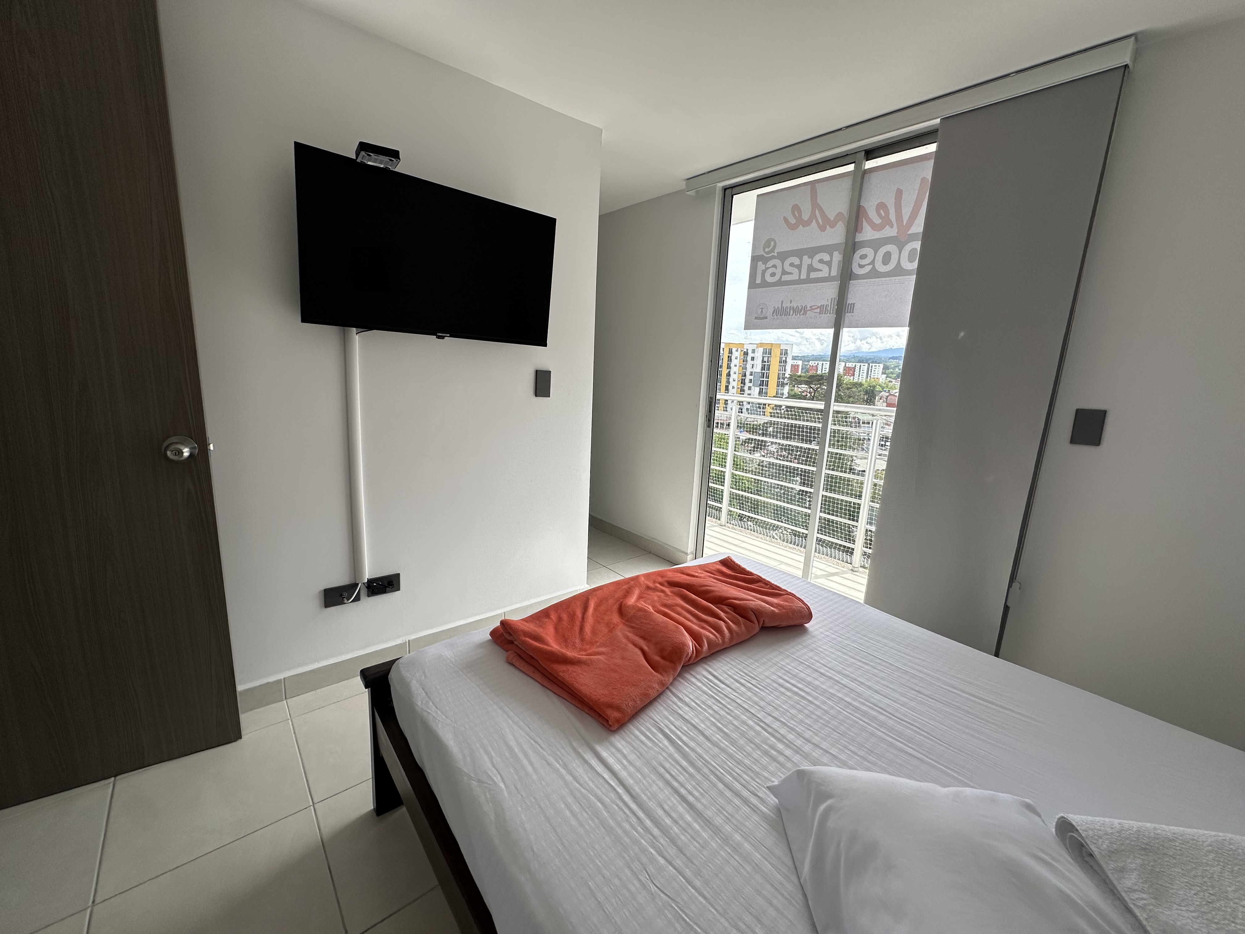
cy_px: 467
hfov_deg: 102.1
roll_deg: -2.8
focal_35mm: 14
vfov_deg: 85.7
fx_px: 504
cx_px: 622
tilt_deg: -11.2
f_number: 2.2
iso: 40
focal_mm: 2.22
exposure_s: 1/658
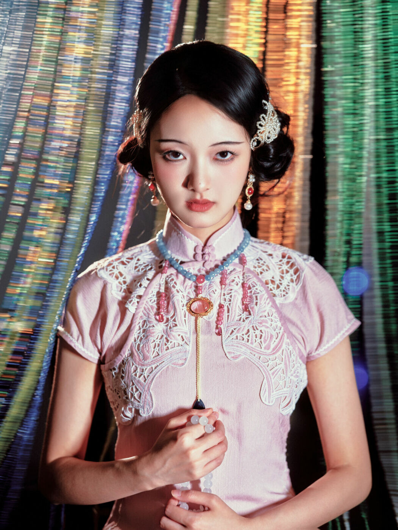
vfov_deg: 22.5
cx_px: 199
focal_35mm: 87
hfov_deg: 17.0
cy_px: 265
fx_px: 1334
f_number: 2.8
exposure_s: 1/20
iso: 160
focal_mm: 110
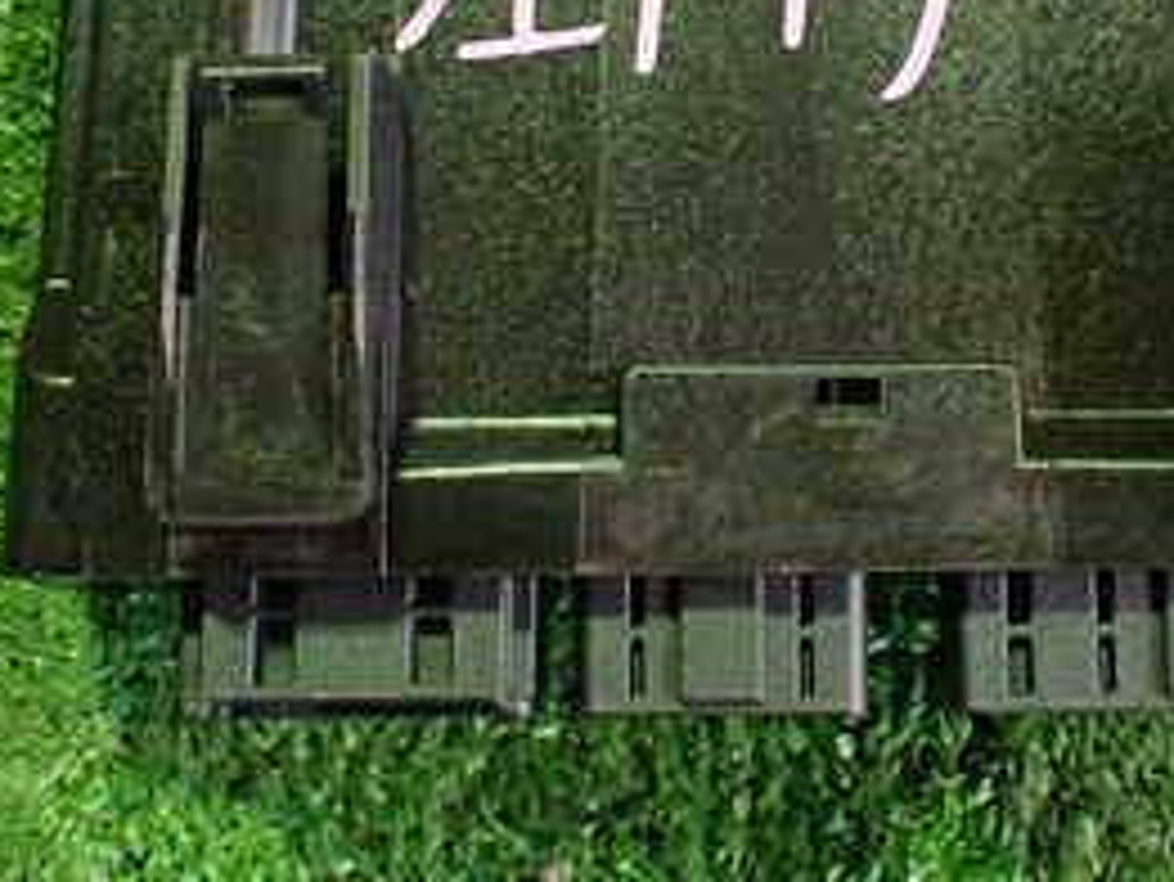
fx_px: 2341
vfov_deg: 20.9
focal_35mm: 69
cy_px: 94
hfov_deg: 28.0
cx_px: 742
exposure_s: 1/30
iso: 800
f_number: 2.3
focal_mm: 5.4
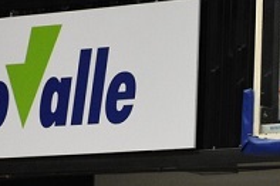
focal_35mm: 341
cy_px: 376
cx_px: 334
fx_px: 2650
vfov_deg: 4.0
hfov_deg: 6.0
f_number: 4.8
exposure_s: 1/400
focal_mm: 56
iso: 3200
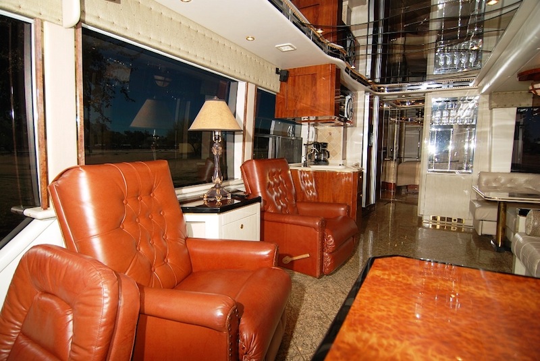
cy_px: 180
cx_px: 270
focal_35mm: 18
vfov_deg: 67.5
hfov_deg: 89.9
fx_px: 270
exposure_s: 1/200
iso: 100
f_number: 4
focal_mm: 12
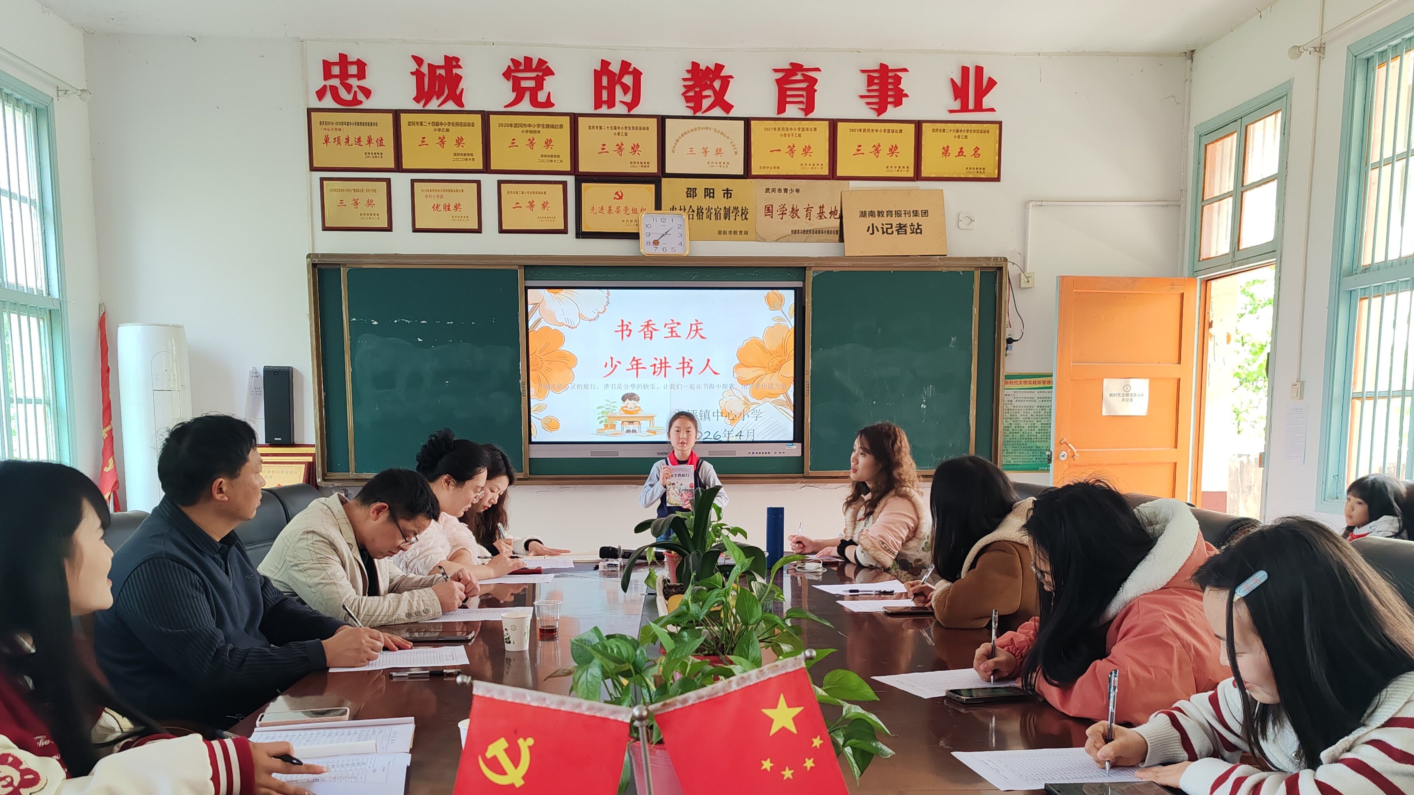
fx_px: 1237
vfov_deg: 35.0
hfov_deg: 59.5
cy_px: 571
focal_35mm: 33
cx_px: 710
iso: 320
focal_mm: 6.12
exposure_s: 1/100
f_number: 1.9
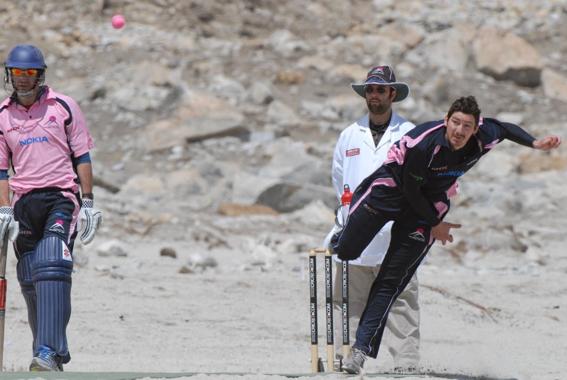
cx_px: 284
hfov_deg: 3.4
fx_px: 9460
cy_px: 190
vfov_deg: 2.3
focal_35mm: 600
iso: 250
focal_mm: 400
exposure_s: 1/800
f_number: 10
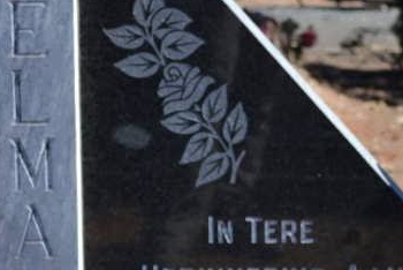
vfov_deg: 7.4
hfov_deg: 11.1
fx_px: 2073
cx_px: 310
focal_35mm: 185
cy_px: 288
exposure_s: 1/125
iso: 110
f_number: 5.6
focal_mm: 36
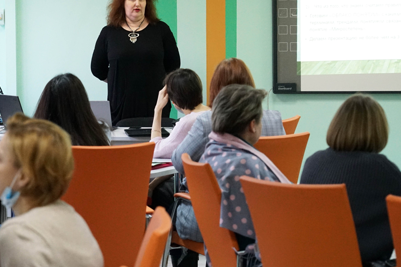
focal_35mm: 126
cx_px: 116
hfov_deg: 16.2
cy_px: 113
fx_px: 1403
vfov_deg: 10.9
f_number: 4.5
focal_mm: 80
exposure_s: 1/200
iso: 5000
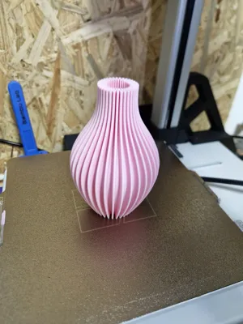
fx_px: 215
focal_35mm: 23
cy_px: 162
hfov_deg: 58.9
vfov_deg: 73.9
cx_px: 122
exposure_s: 1/100
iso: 800
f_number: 1.8
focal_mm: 5.54
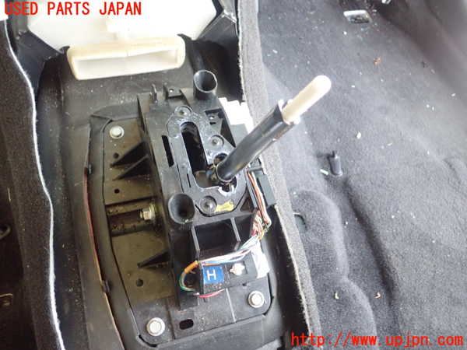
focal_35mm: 30
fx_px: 405
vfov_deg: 46.8
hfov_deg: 60.0
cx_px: 234
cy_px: 175
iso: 800
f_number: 2.3
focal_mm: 5.5
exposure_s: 1/50
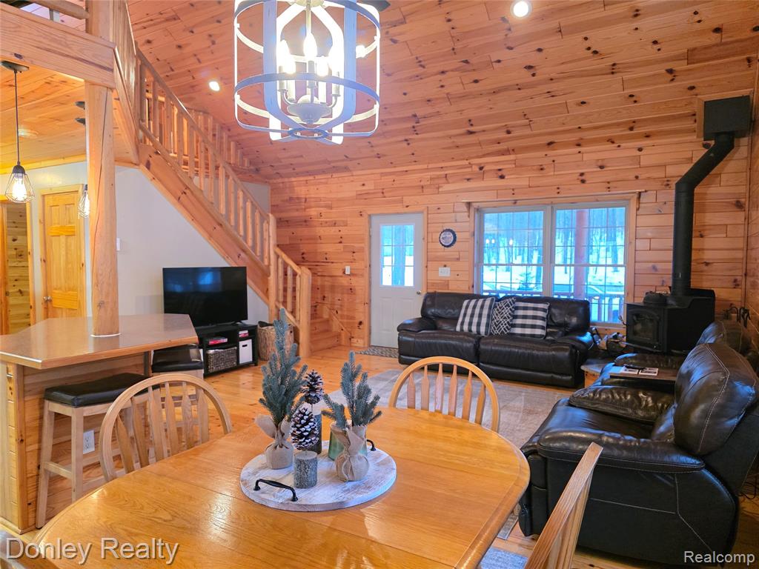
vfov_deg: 58.9
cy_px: 284
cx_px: 380
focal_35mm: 23
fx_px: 504
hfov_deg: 73.9
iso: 2000
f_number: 1.7
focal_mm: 6.3
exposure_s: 1/120
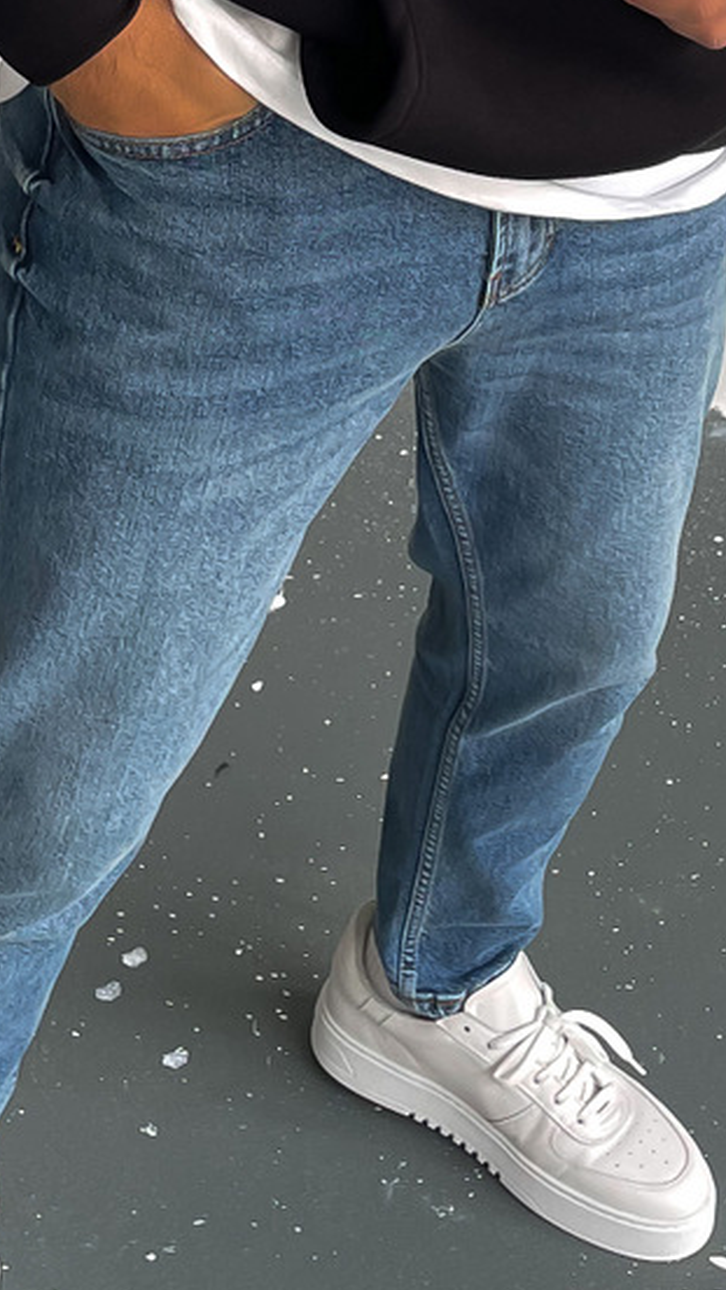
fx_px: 2807
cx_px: 303
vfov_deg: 24.3
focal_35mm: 82
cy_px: -93
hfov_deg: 14.7
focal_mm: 4.2
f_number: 1.6
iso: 64
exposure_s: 1/120
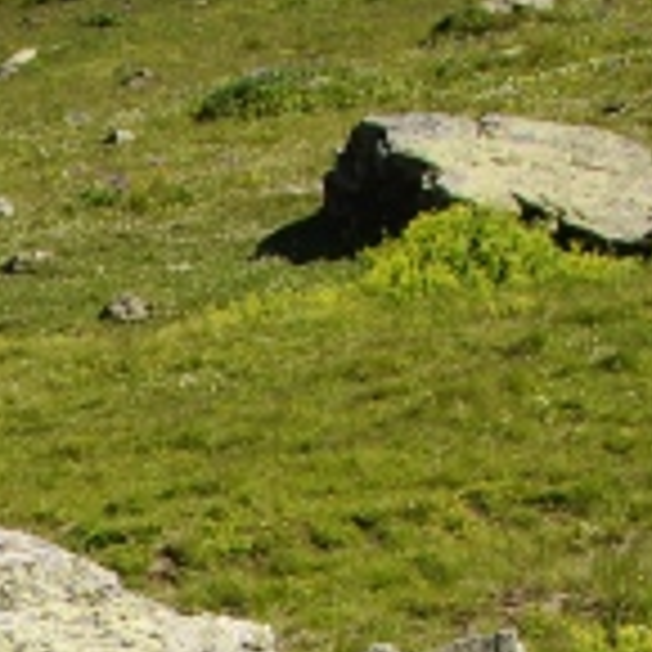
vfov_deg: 12.7
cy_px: 1120
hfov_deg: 13.1
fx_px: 2706
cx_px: -301
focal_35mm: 127
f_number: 6.3
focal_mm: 18
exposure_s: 1/200
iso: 100
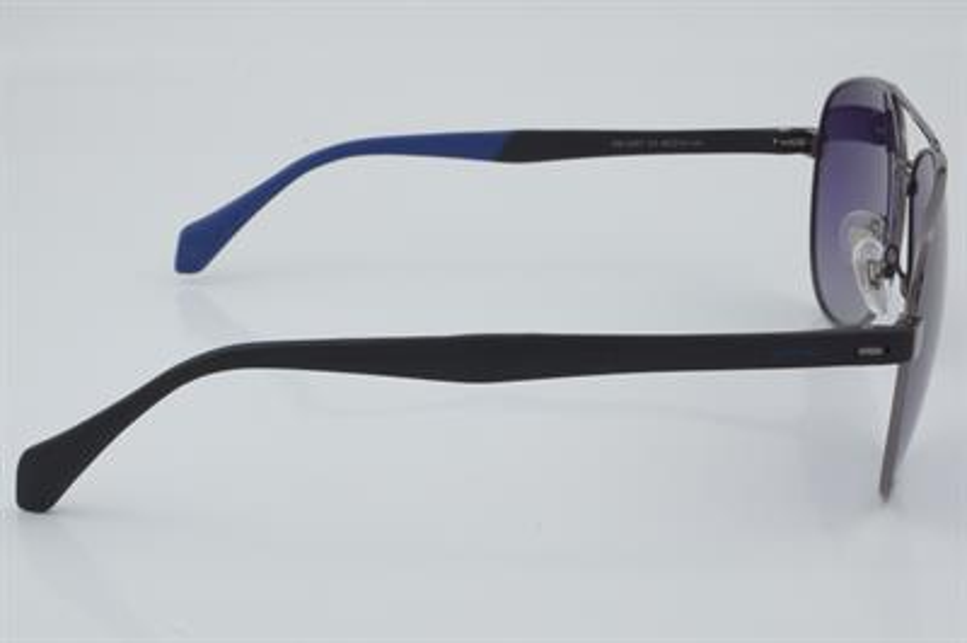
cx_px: 484
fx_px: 2013
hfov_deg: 27.0
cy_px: 322
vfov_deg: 18.2
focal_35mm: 75
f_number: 32
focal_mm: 50
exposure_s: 1/3
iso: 100
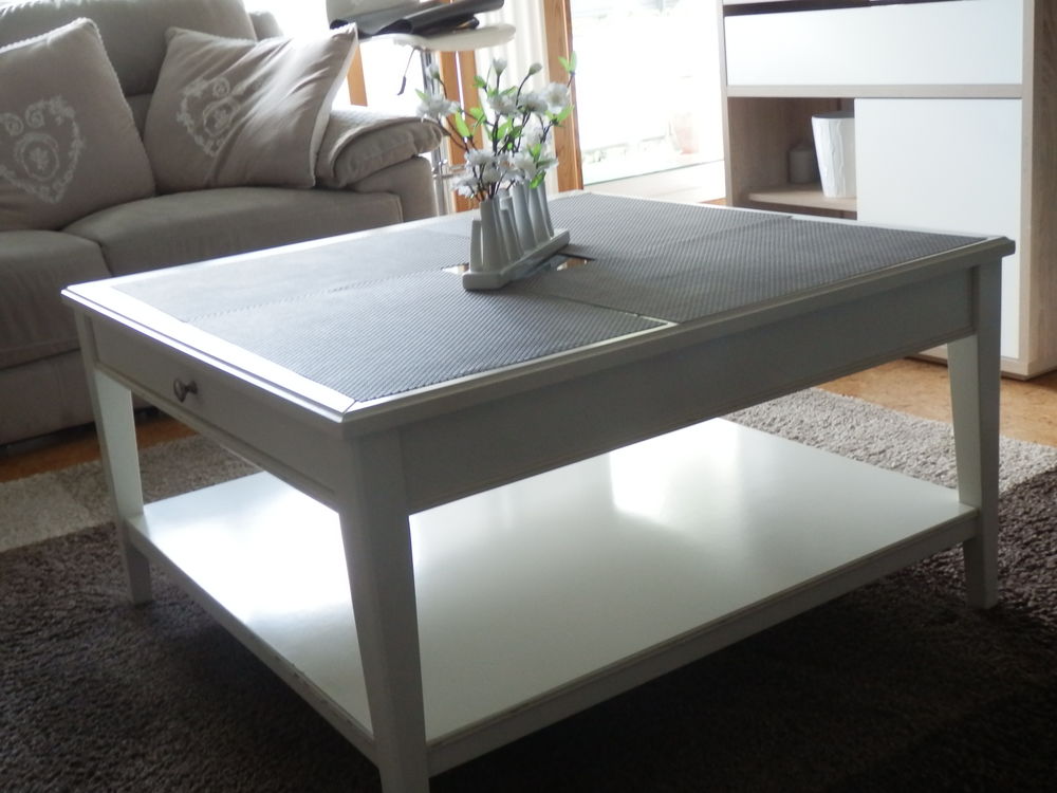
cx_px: 528
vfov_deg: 36.0
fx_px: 1221
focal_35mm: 40
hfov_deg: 46.8
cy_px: 396
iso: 400
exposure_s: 1/60
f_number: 3.7
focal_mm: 7.3
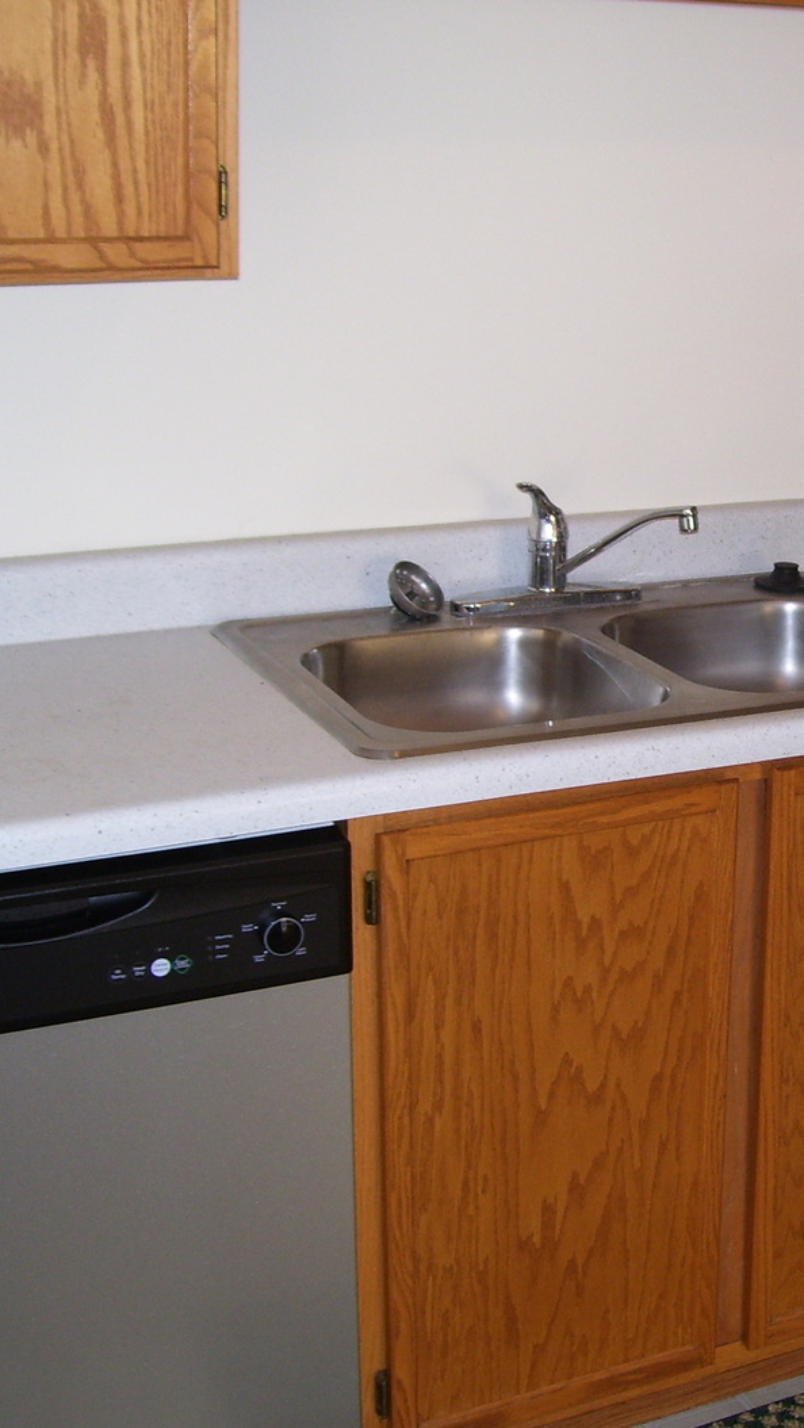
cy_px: 721
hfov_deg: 21.3
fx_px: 2083
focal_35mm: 55
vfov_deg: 37.8
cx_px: 736
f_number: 2.7
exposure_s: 1/60
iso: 80
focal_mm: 6
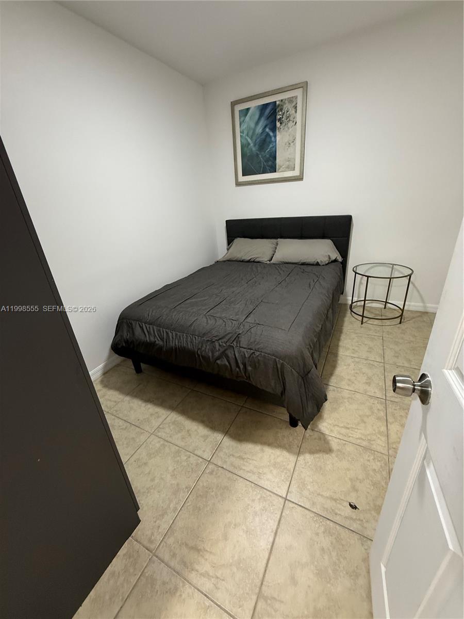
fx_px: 250
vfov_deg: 102.1
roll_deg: +4.3
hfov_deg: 85.7
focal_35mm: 14
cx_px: 232
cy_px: 310
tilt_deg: -24.6
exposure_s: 1/60
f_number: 2.2
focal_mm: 2.22
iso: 320
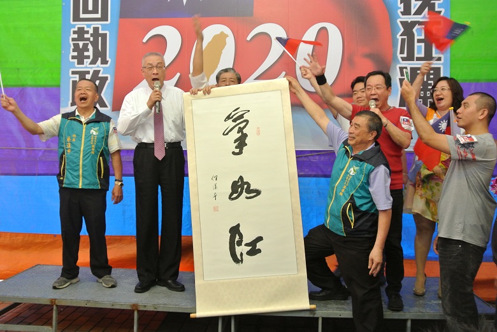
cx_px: 248
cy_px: 166
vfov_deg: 37.0
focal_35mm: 36
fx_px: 498
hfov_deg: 53.1
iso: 900
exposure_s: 1/60
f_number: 4
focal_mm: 13.6
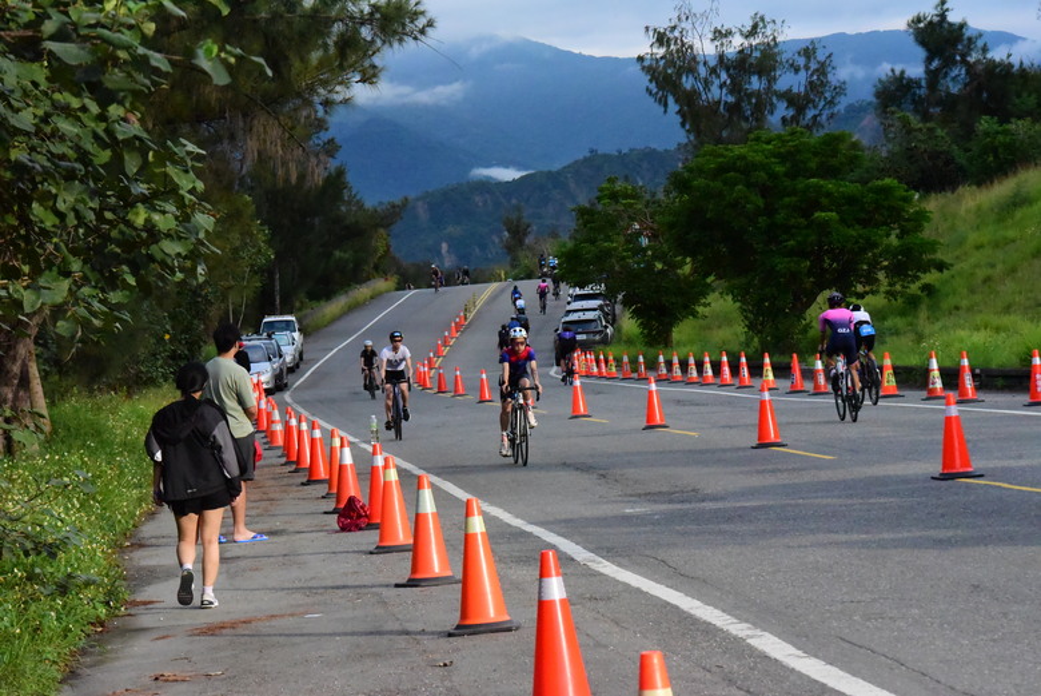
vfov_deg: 10.2
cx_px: 520
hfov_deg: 15.2
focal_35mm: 135
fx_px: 3906
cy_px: 348
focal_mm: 135
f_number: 14
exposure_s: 1/3200
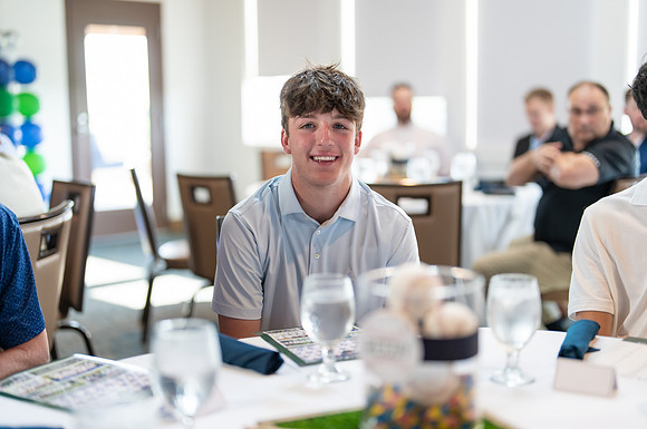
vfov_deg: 26.7
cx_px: 325
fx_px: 905
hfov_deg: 39.3
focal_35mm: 50
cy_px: 215
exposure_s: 1/320
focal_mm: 50
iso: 250
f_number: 1.2
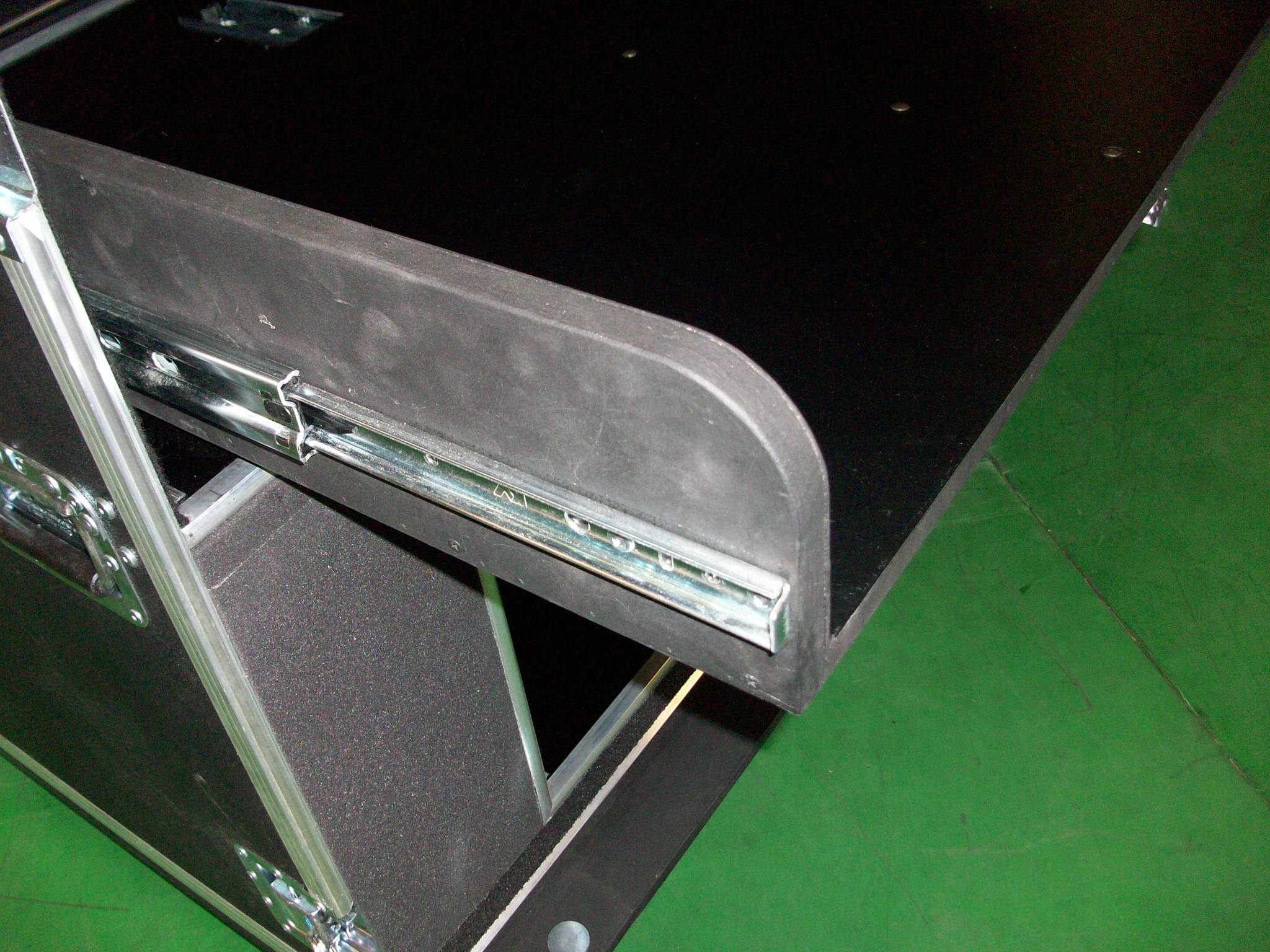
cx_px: 635
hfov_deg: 54.0
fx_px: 1247
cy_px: 476
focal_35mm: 34
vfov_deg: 41.8
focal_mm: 5.7
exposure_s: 1/60
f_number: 2.8
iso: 160
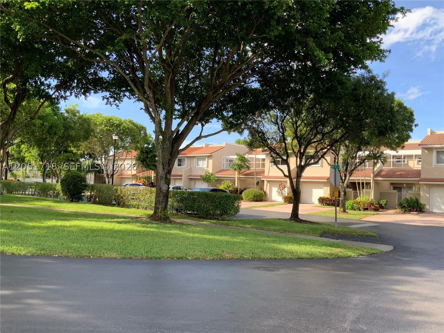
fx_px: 372
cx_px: 222
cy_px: 166
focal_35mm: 29
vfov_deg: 48.2
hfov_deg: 61.7
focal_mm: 3
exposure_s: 1/367
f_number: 1.8
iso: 16
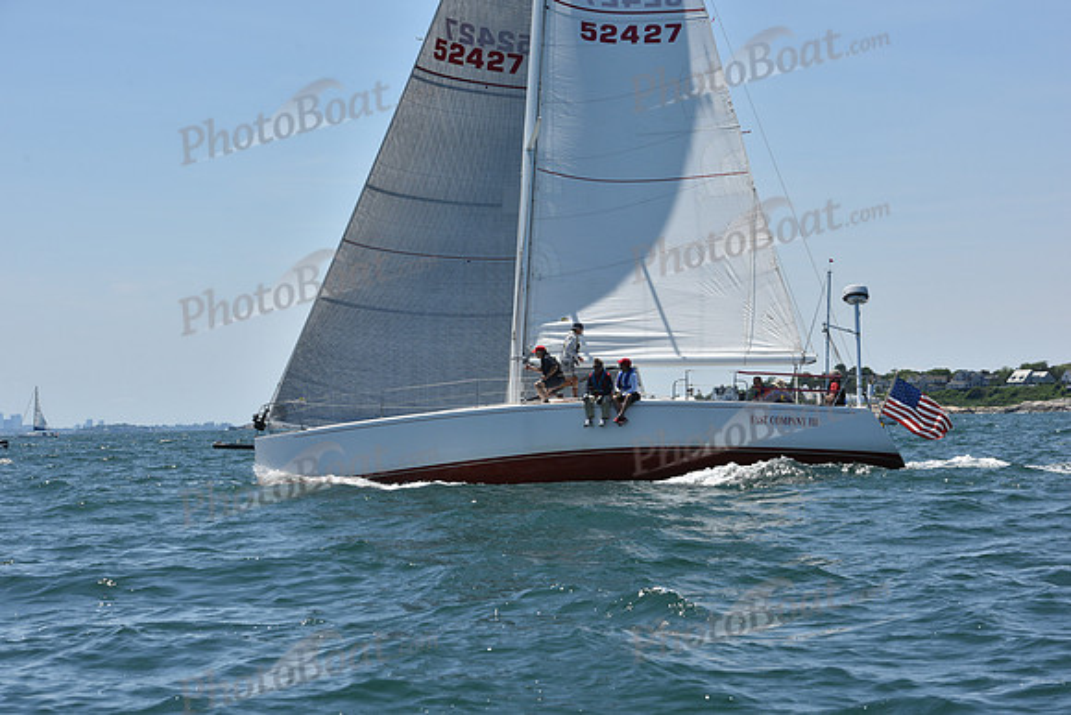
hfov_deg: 21.5
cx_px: 536
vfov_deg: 14.4
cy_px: 358
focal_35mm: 95
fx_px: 2827
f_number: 9
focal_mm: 95
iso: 250
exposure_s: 1/1000
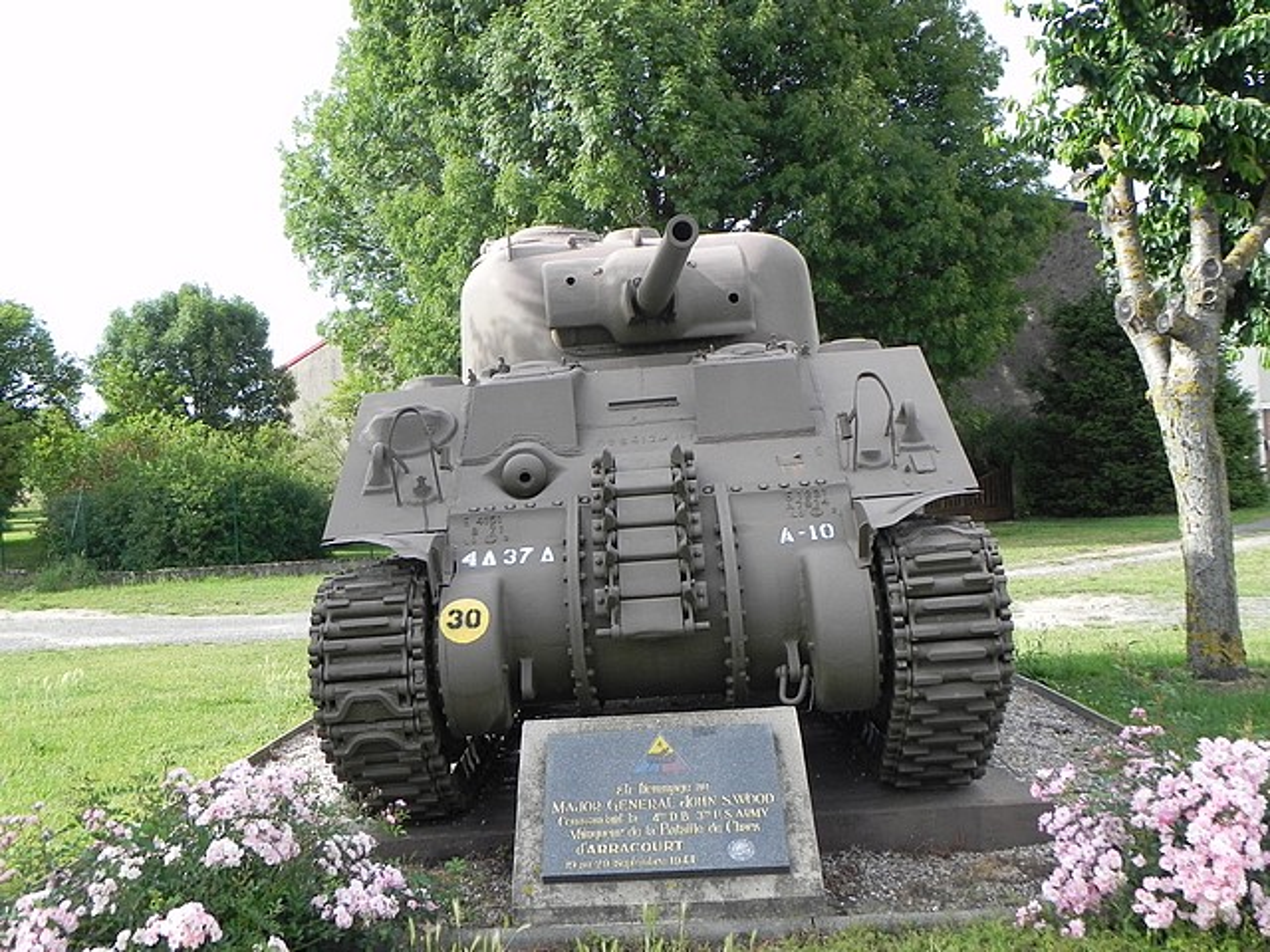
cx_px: 635
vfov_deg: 38.7
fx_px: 1357
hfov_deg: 50.1
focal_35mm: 37
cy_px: 476
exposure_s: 1/246
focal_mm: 6.6
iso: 160
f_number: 5
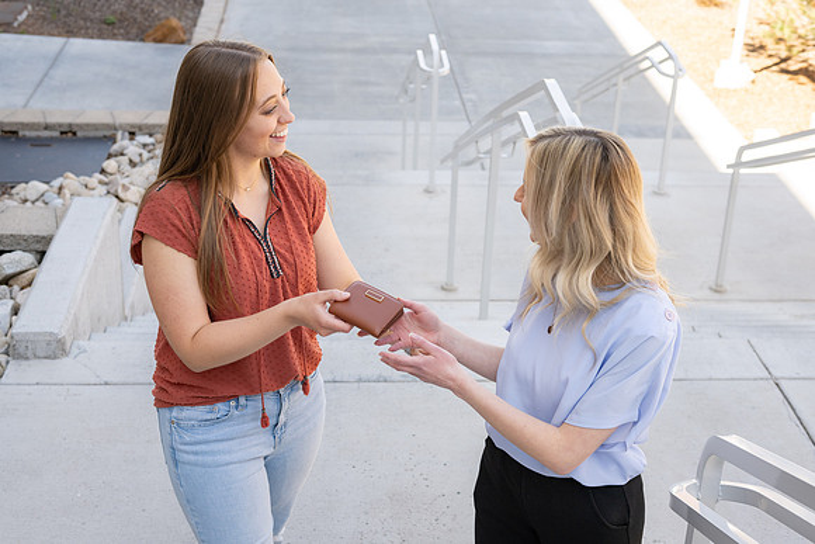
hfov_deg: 39.6
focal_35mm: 50
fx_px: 1132
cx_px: 408
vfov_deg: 27.0
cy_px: 272
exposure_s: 1/320
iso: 400
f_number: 6.3
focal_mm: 50
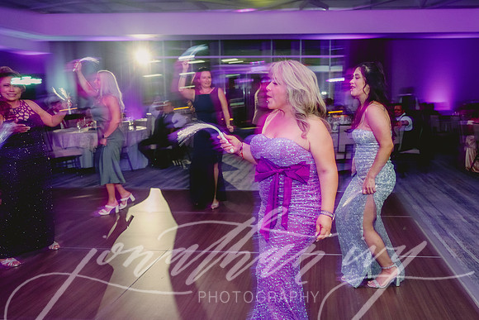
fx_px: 410
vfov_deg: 42.6
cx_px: 299
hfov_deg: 59.8
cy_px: 155
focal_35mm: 31
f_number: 2.8
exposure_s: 1/80
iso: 1600
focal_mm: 24
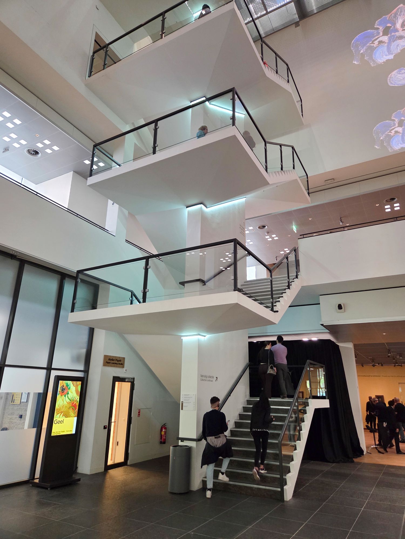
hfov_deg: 58.9
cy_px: 270
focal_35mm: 23
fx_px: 359
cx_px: 202
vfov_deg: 73.9
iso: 500
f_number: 1.8
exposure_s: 1/54.1
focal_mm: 5.4
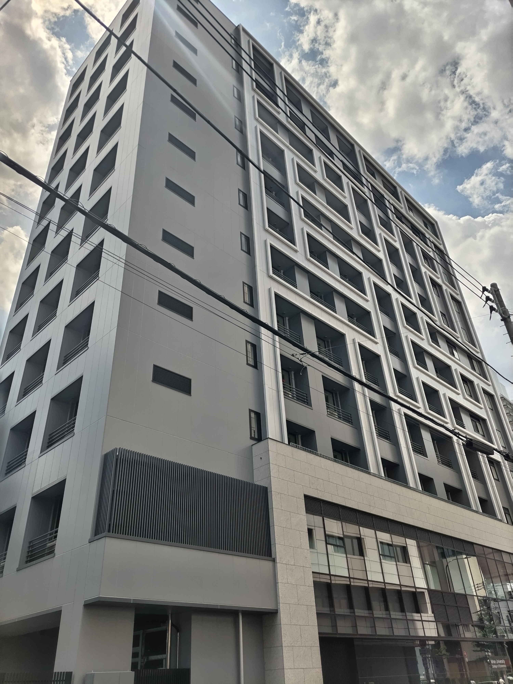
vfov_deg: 67.3
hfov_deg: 53.1
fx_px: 514
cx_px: 256
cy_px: 342
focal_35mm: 26
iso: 50
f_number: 1.79
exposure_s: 1/455
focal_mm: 4.8
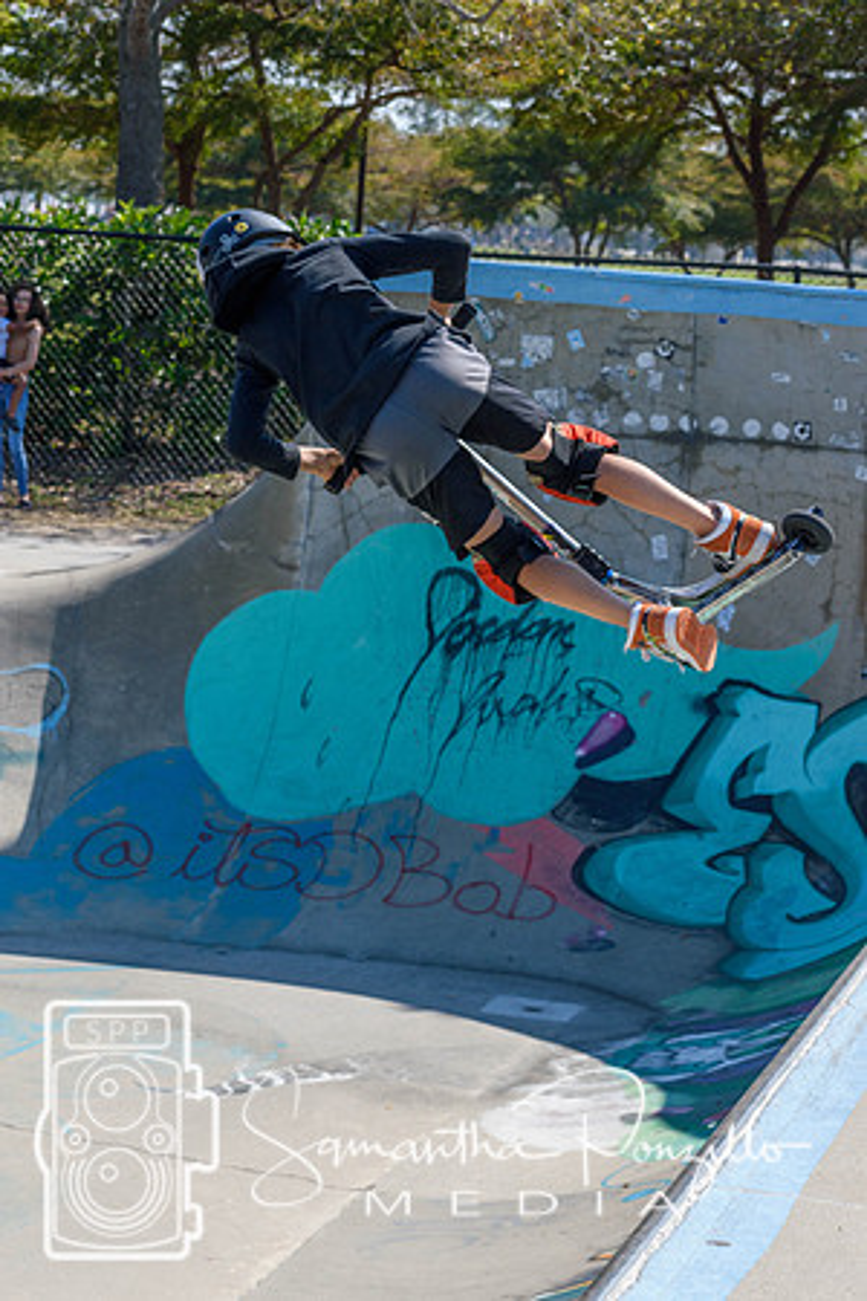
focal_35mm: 105
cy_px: 650
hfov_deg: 13.0
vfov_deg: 19.5
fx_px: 3793
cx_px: 434
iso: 200
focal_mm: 70
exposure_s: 1/800
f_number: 7.1
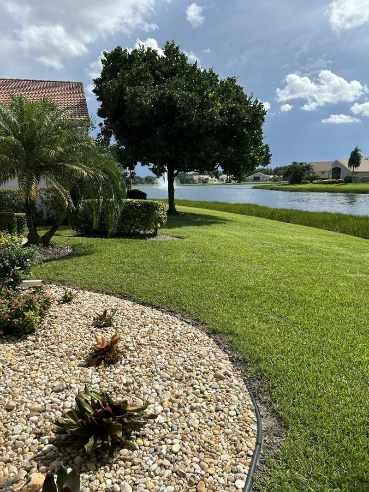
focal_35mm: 26
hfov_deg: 53.1
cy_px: 246
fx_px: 369
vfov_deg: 67.3
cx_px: 184
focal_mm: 5.7
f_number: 1.5
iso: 50
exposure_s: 1/6211
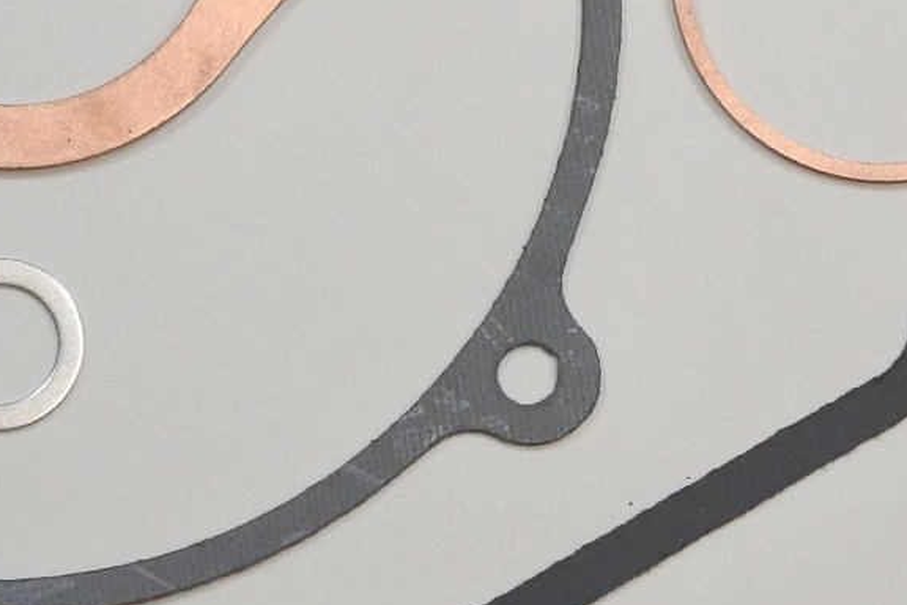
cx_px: 166
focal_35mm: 228
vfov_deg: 6.0
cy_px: -28
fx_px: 5744
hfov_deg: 9.0
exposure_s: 1/100
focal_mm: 27.6
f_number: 5.6
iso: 800
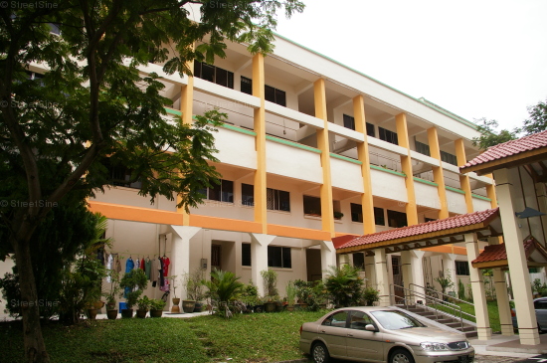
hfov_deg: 67.5
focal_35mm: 27
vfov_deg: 47.8
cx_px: 274
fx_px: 410
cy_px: 182
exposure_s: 1/350
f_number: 6.7
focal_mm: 18
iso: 400
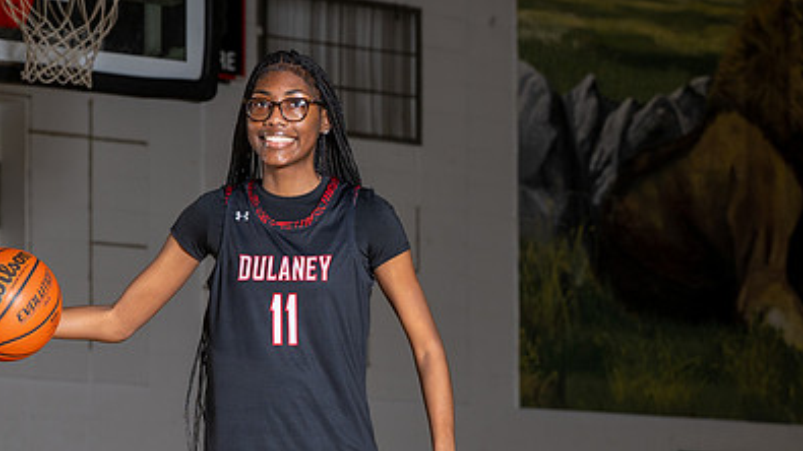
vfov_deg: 7.3
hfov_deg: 13.0
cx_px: 342
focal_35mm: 165
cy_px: 411
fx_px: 3513
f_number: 4.5
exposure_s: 1/200
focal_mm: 70
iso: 80
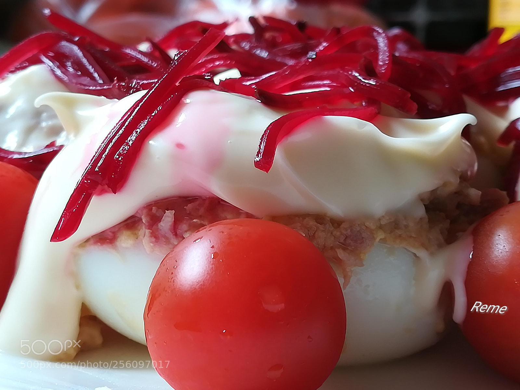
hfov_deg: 30.3
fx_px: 961
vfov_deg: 22.9
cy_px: 195
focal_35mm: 64
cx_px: 260
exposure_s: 1/33.3
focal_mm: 3.83
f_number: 2.2
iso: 160
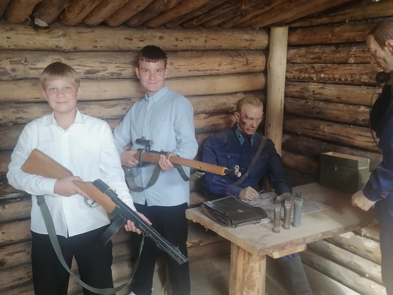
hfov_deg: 46.8
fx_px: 454
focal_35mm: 40
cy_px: 148
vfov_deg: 36.0
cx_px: 196
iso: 250
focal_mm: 5.3
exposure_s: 1/33.3
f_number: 1.8
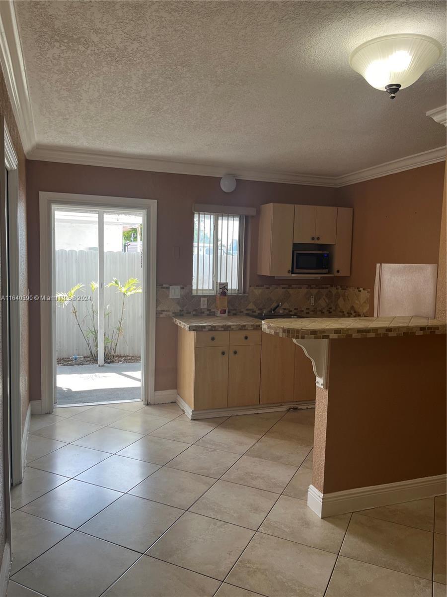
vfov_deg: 67.3
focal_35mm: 26
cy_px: 298
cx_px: 224
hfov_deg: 53.1
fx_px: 448
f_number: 1.6
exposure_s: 1/120
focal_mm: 5.1
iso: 40
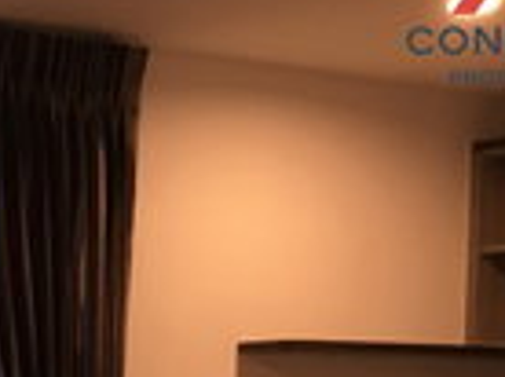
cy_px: 516
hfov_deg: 16.8
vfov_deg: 13.1
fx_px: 1573
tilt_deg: -2.9
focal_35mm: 108
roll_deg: -0.8
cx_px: -220
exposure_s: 1/33
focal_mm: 3.3
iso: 100
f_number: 2.4
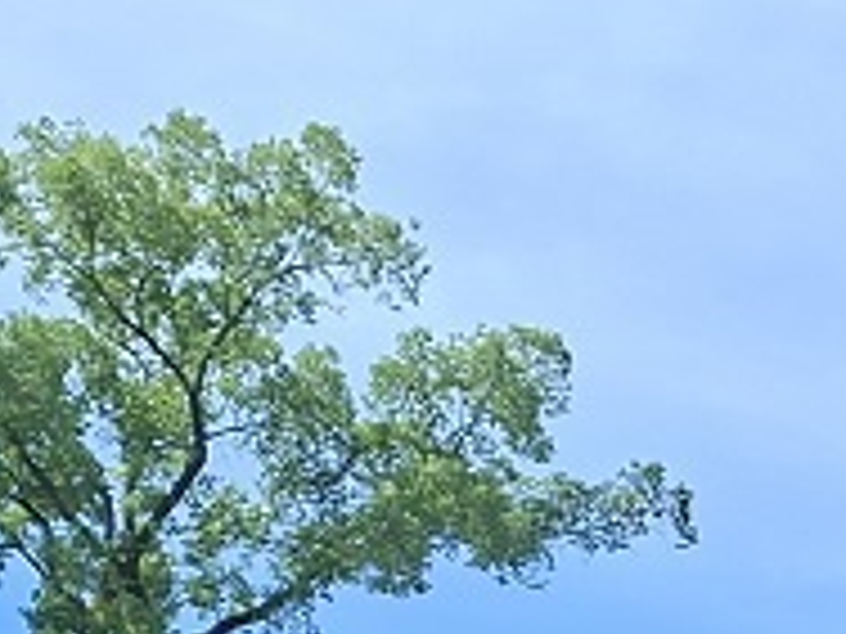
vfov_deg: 10.4
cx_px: 1422
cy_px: 1466
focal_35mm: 125
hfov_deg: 14.3
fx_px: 3055
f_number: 1.8
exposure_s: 1/1410
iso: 50
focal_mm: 5.54
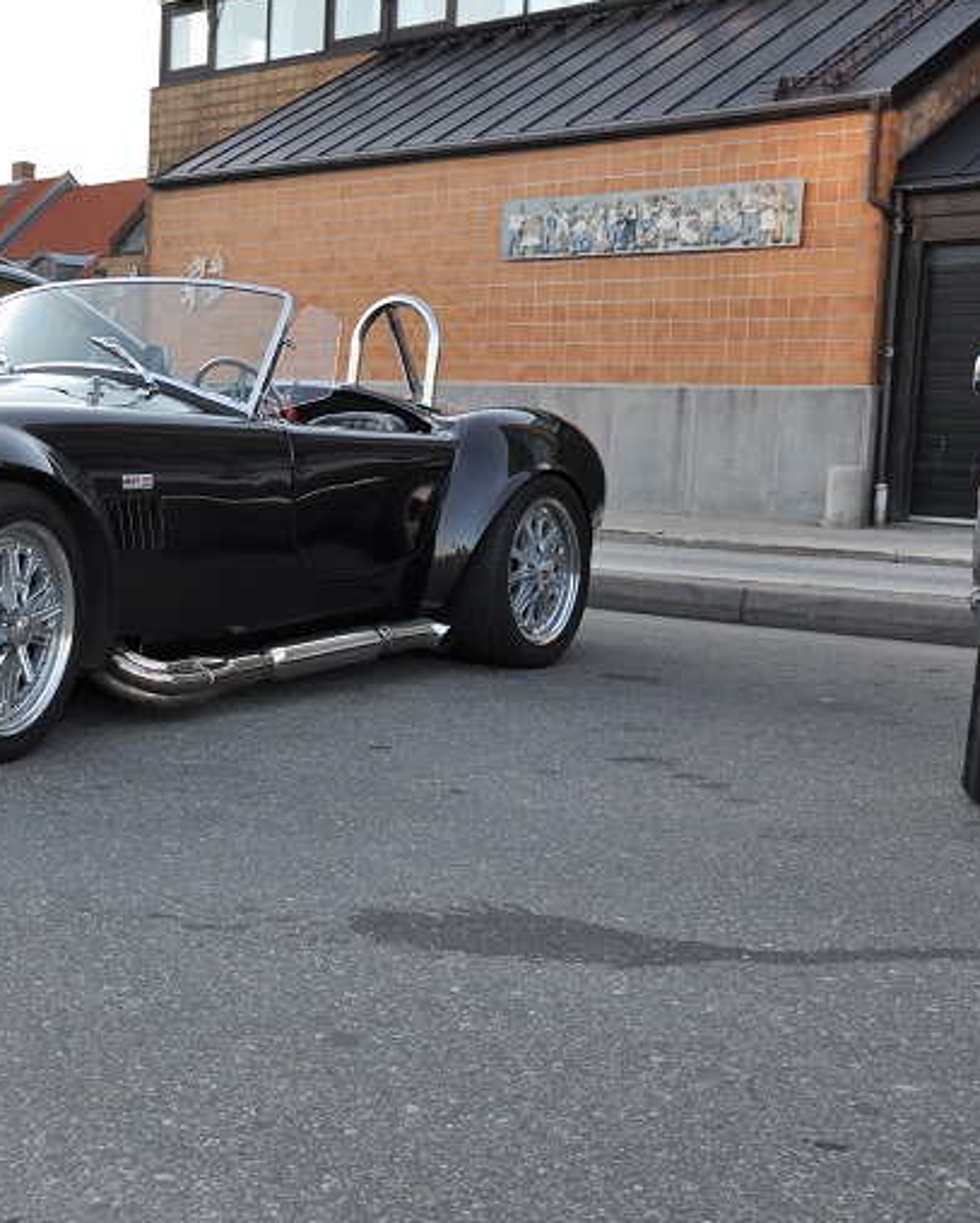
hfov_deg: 31.1
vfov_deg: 39.5
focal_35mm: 47
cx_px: 166
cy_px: 608
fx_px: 1702
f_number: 7.1
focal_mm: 22
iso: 200
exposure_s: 1/50
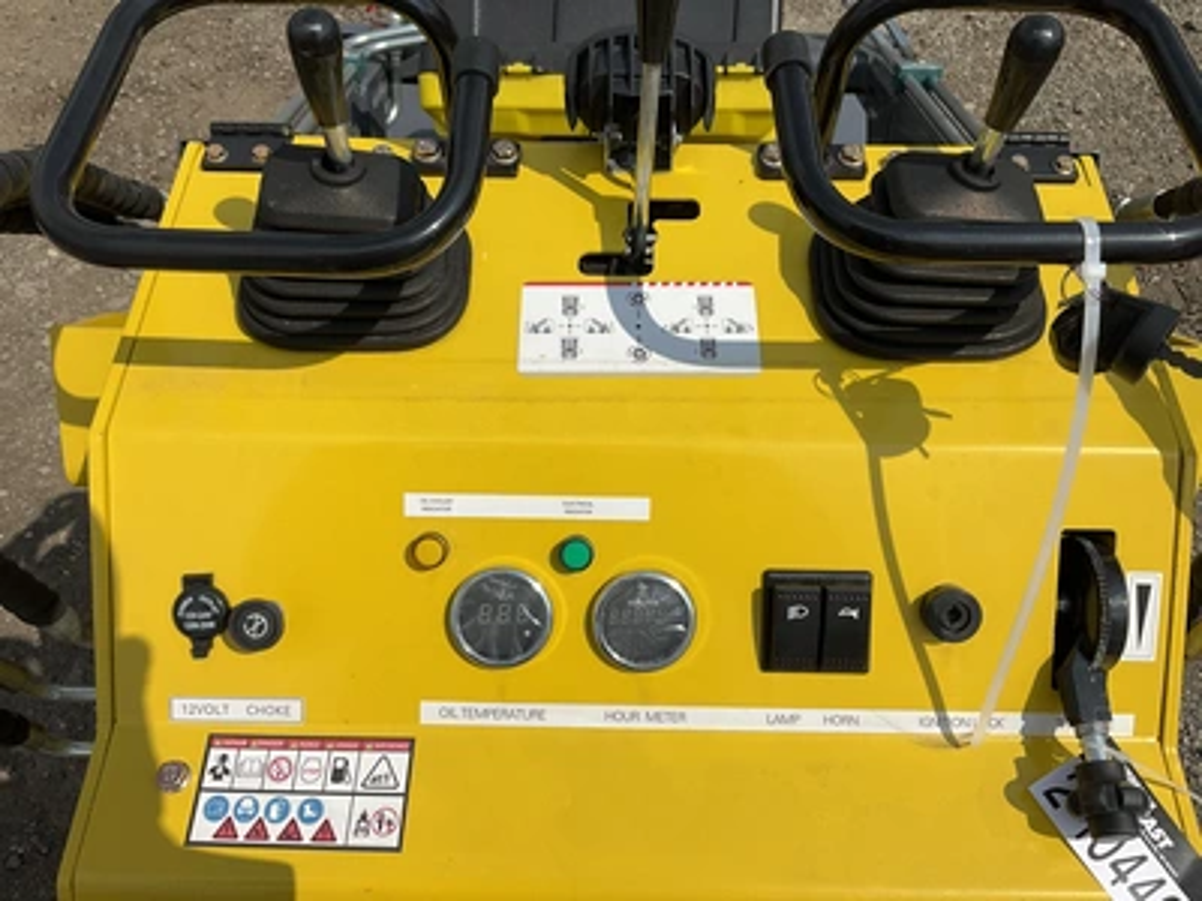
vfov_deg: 48.2
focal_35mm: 29
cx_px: 601
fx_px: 1007
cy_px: 450
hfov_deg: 61.7
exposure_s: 1/5263
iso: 25
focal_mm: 3
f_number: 1.8
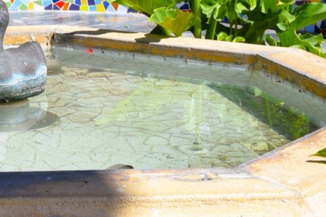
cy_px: -105
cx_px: -202
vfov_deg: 14.4
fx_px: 806
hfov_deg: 19.2
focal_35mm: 89
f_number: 10
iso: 200
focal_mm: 18
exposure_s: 1/400
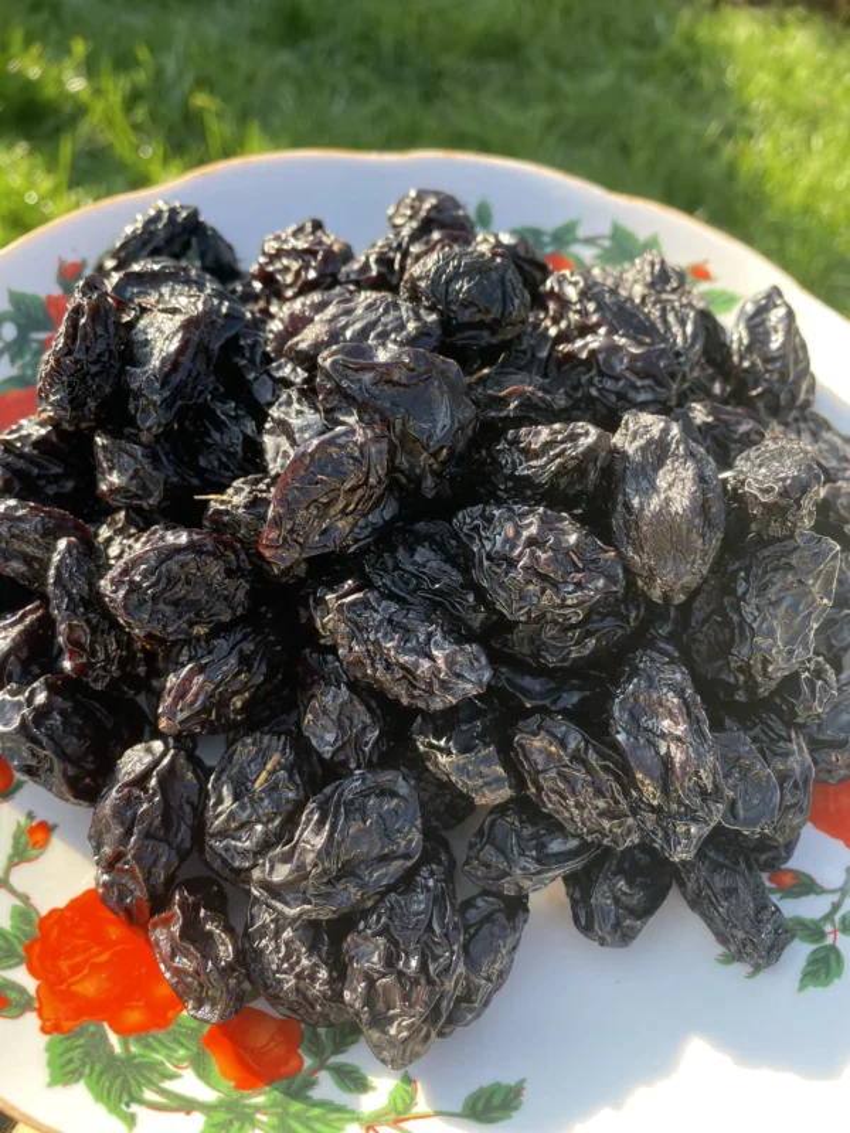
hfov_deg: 53.1
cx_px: 425
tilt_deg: -55.4
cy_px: 566
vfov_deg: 67.3
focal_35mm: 26
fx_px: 851
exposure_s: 1/272
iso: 32
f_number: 1.6
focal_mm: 4.2
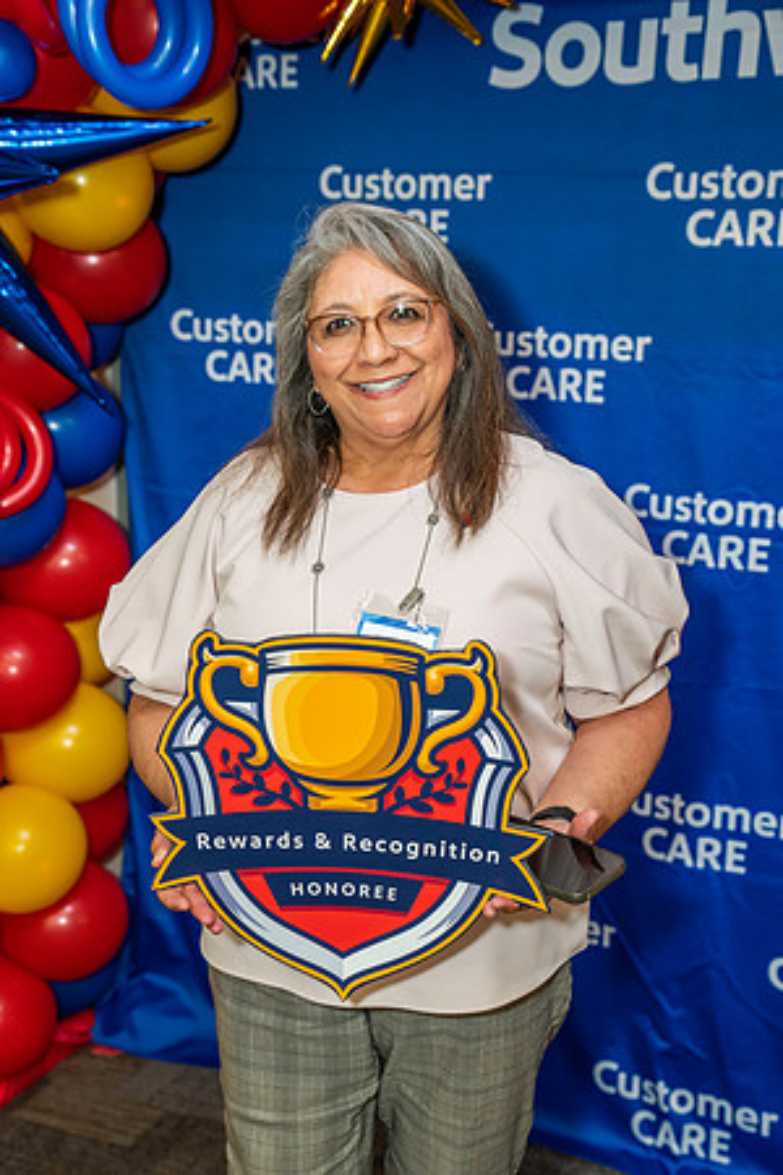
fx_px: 1696
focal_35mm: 52
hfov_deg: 26.0
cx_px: 392
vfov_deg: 38.2
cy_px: 588
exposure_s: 1/160
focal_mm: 52
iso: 1250
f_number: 4
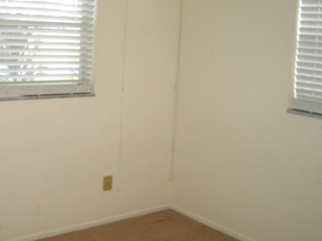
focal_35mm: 51
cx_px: 147
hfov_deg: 37.5
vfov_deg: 28.6
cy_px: 120
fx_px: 474
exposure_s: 1/40
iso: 400
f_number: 2.8
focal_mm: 7.9
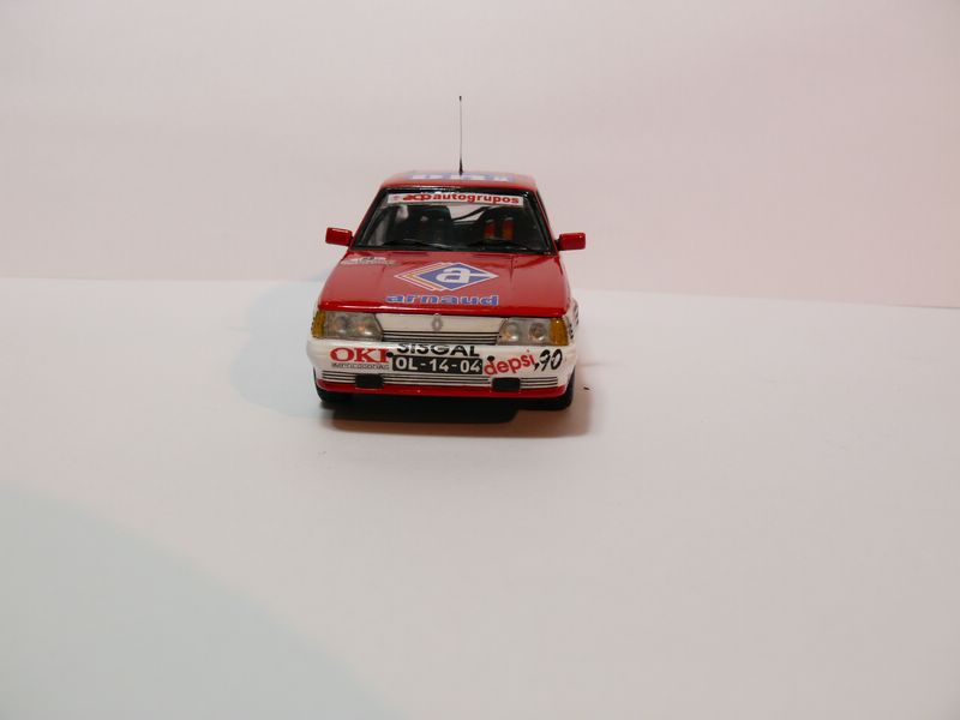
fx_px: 971
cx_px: 480
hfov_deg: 52.6
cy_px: 360
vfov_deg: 40.7
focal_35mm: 35
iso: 100
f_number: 5
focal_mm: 7.4
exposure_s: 1/15
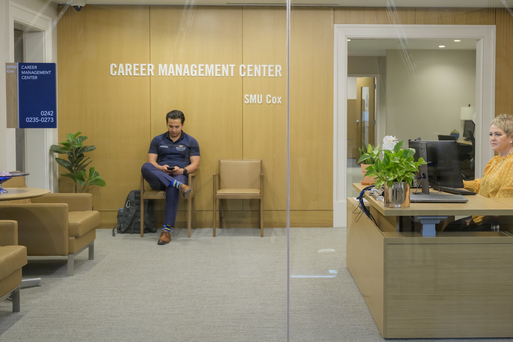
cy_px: 144
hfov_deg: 40.2
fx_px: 698
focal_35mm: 49
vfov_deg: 27.5
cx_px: 305
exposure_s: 1/250
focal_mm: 41
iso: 2500
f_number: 4.5
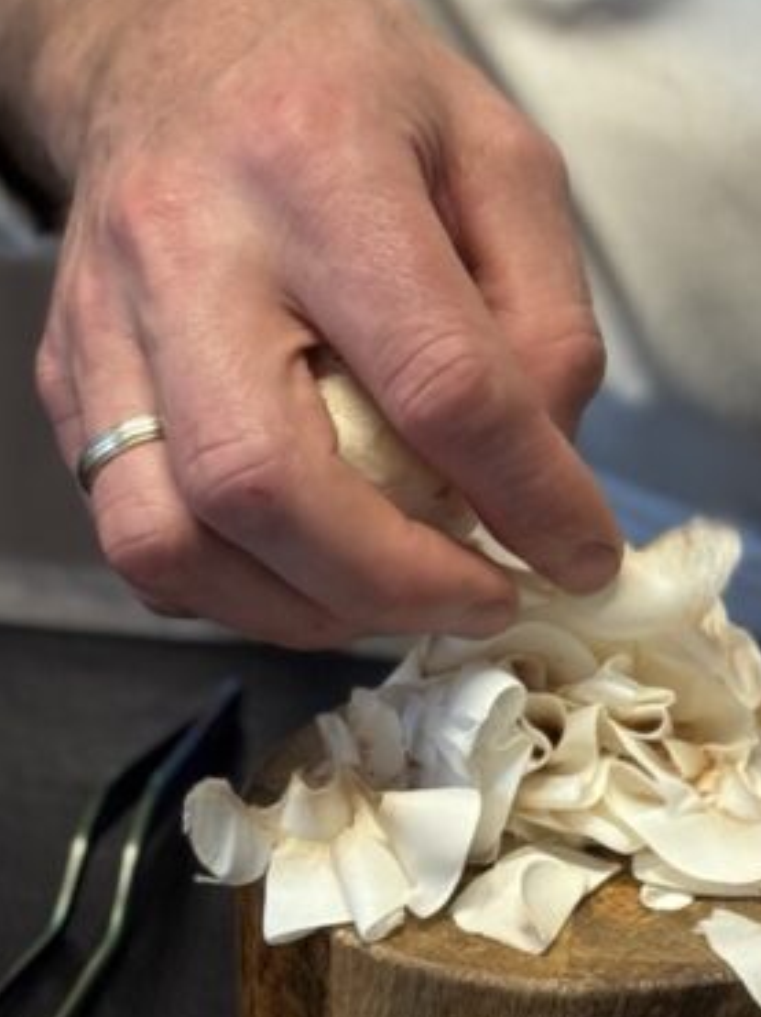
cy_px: 728
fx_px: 3903
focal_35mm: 133
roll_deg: -2.3
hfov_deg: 11.1
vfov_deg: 14.8
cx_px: 637
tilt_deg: -25.7
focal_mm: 6.76
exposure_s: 1/50
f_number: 1.78
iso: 125
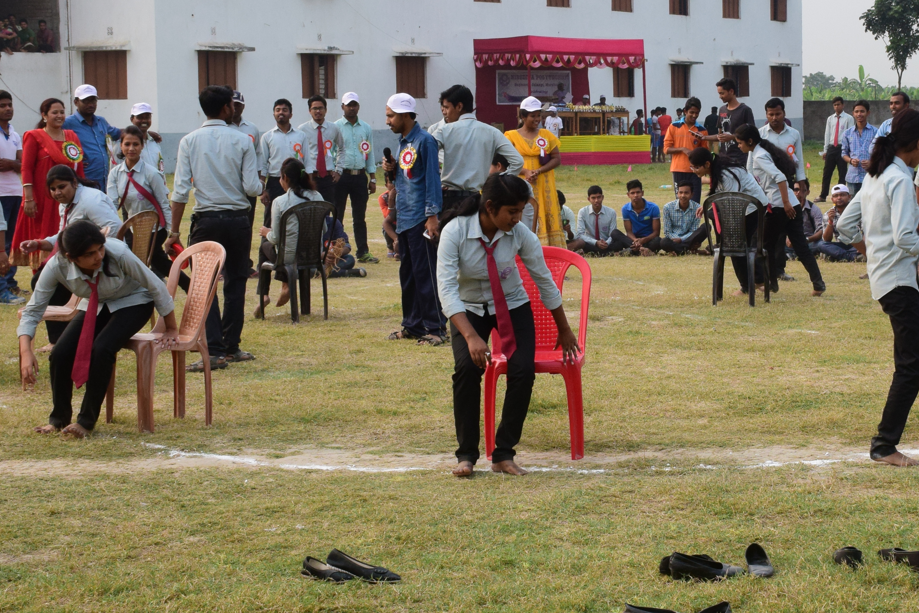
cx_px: 615
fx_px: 2068
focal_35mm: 81
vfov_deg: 16.8
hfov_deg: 24.9
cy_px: 222
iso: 800
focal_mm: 30
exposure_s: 1/320
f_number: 13
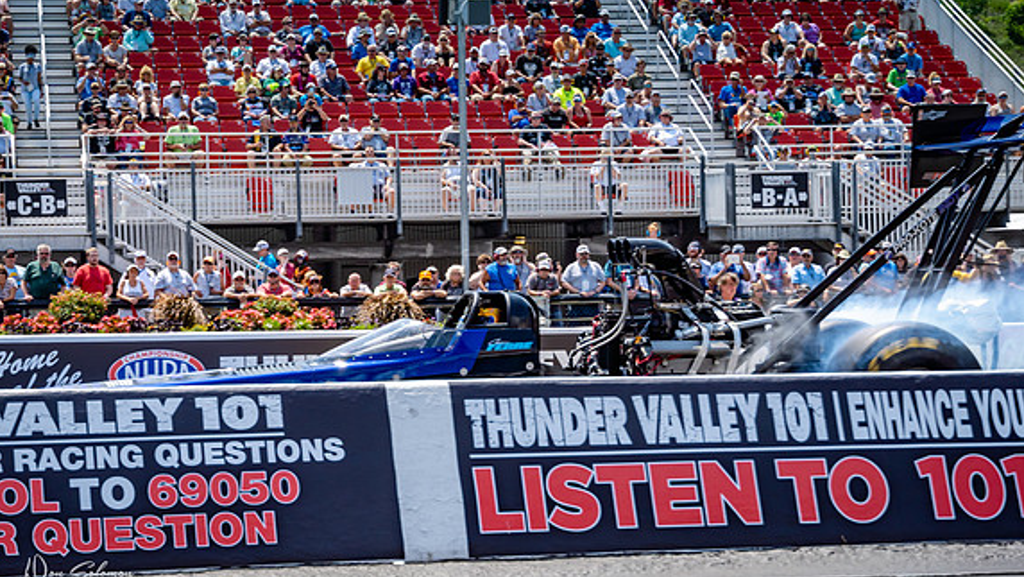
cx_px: 405
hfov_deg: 21.7
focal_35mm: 98
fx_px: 2661
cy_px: 284
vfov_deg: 12.4
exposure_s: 1/800
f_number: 5.6
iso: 100
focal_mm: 51
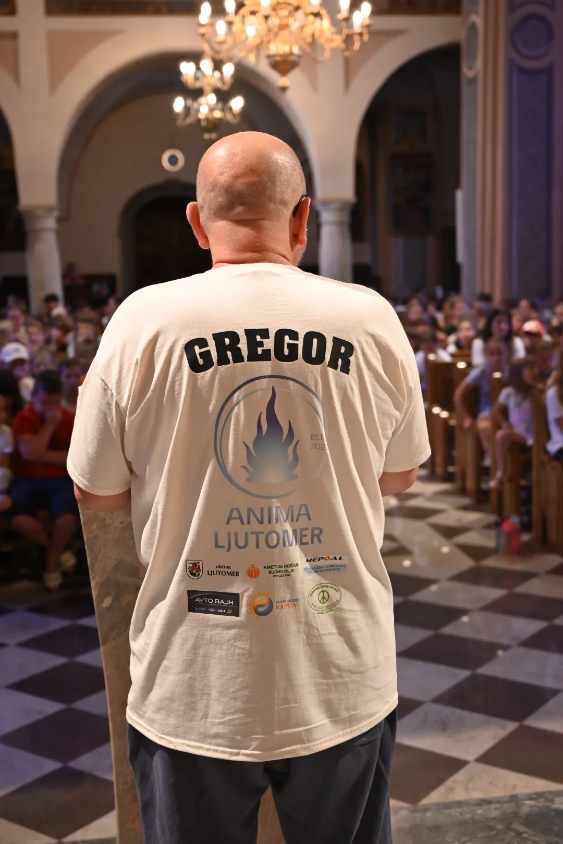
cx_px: 282
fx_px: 1126
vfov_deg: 41.1
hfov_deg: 28.1
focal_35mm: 48
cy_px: 422
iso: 1600
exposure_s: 1/60
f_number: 4
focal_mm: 48
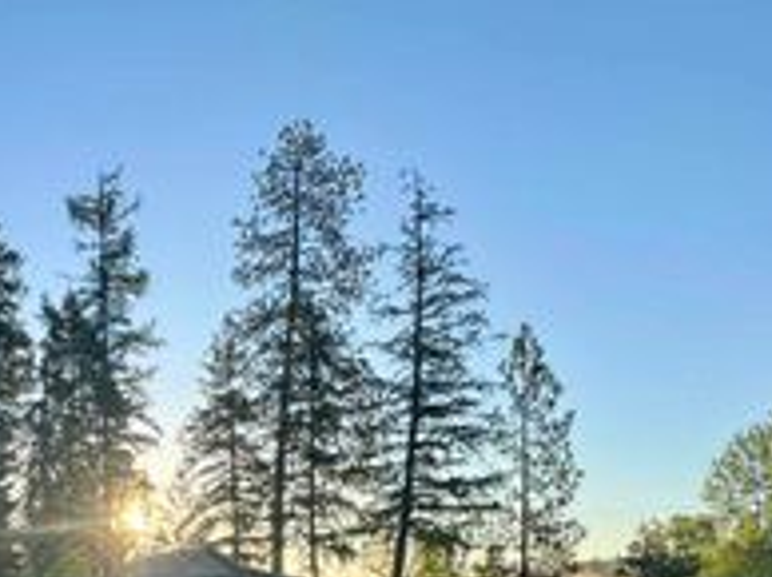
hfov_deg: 42.4
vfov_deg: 34.2
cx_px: -44
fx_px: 802
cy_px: 637
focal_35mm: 36
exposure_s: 1/591
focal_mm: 2.22
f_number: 2.2
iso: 40
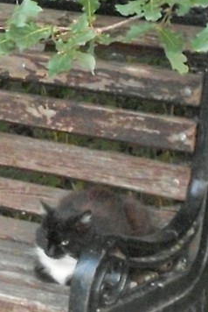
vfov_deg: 10.0
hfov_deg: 6.6
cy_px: 73
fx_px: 1773
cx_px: -171
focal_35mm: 205
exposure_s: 1/20
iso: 400
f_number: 3.1
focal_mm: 8.1
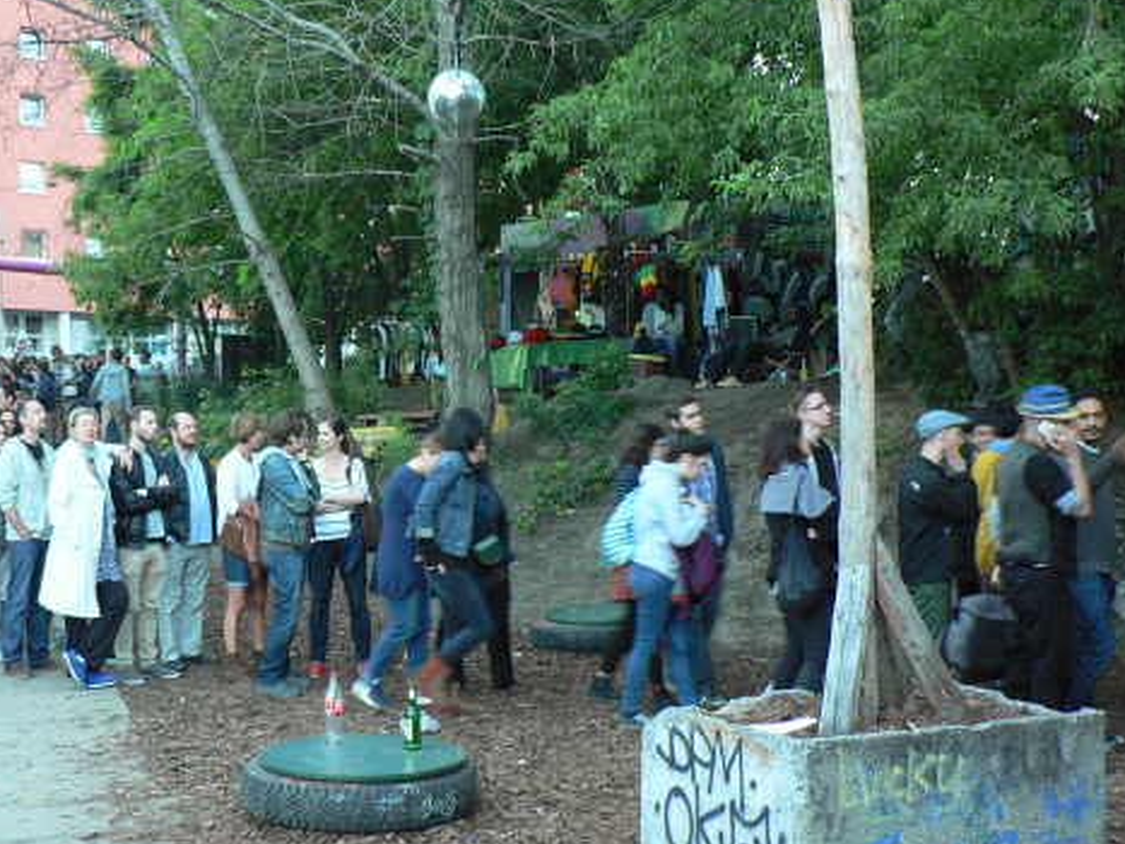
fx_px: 1462
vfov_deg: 32.2
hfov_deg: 41.8
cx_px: 431
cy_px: 429
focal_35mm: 45
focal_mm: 6
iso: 200
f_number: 2.8
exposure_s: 1/13
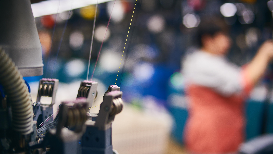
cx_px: 138
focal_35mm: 53
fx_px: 384
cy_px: 69
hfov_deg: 39.2
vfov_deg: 22.6
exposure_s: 1/400
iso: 400
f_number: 2.2
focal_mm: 50
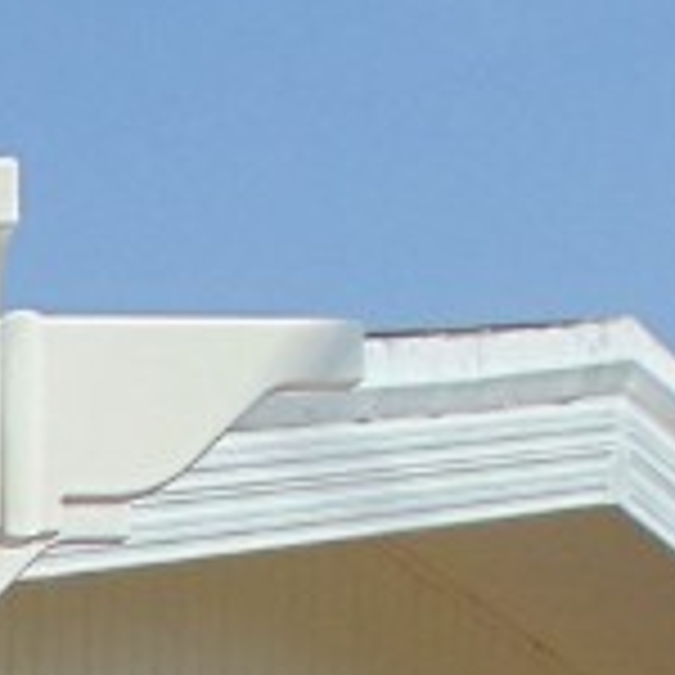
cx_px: -1166
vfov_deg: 5.6
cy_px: 1638
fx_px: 6663
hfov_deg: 5.5
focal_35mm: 302
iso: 80
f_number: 9
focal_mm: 9
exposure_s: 1/320
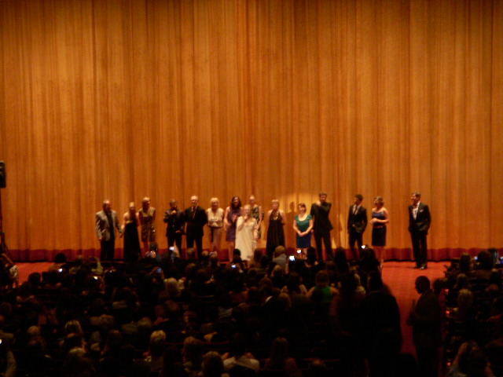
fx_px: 1511
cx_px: 252
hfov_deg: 18.9
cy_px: 188
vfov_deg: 14.2
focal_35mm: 104
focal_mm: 17.3
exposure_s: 1/4
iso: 400
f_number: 4.1
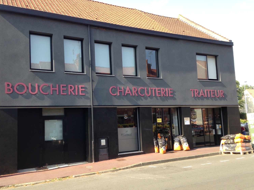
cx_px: 118
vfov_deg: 39.6
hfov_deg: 51.3
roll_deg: +2.8
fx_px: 264
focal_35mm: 36
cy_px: 101
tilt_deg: +5.2
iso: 50
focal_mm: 4.12
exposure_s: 1/278
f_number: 2.4
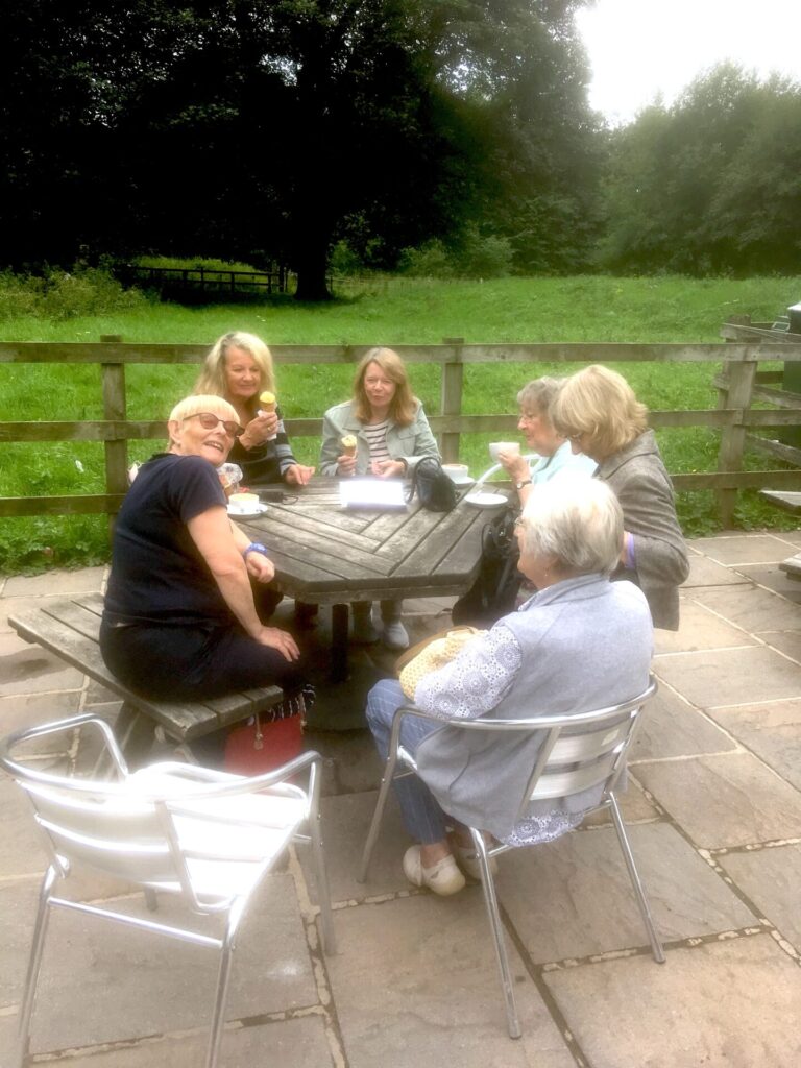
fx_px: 895
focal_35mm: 29
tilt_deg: -18.6
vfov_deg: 61.7
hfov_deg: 48.2
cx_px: 400
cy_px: 534
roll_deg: -1.6
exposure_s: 1/286
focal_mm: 4.15
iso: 25
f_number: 2.2
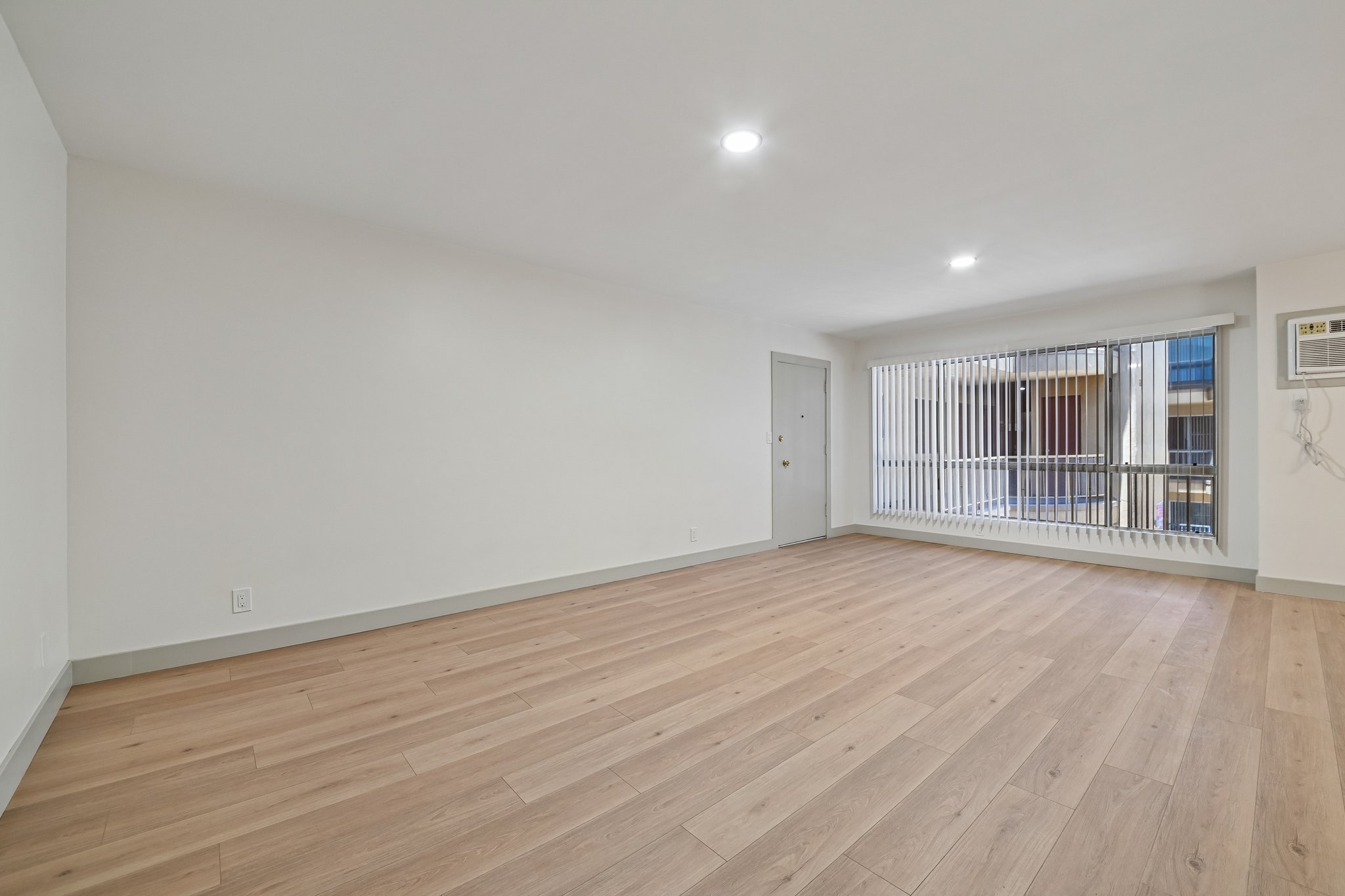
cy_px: 448
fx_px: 523
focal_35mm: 14
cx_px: 672
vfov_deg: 81.2
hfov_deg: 104.3
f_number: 8
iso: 250
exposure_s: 1/3.33
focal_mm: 14
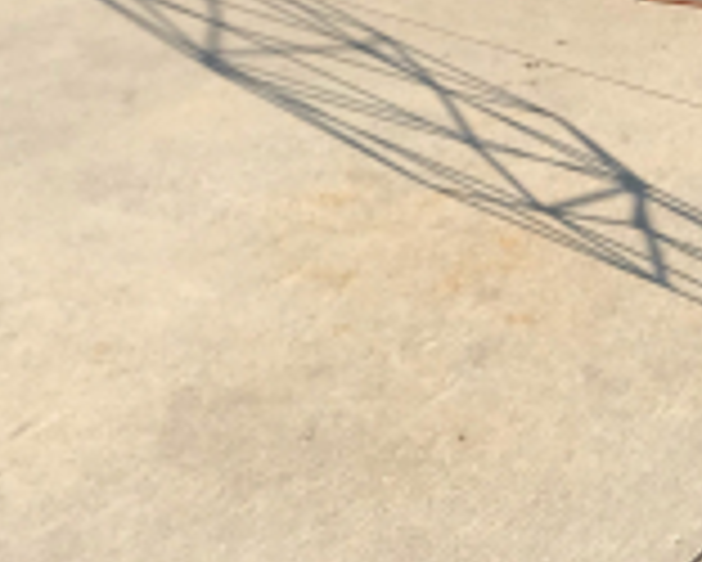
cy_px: 18
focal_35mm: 70
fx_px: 1455
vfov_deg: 21.2
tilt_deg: -20.4
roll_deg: -1.4
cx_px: 634
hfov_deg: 26.2
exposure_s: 1/929
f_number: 1.8
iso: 20
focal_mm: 3.99
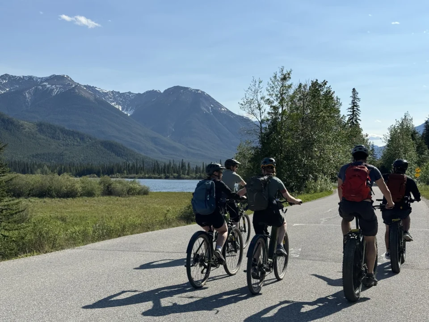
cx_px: 214
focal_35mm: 48
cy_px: 161
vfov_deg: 30.3
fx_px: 595
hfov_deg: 39.7
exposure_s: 1/5376
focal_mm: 6.76
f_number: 1.78
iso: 64
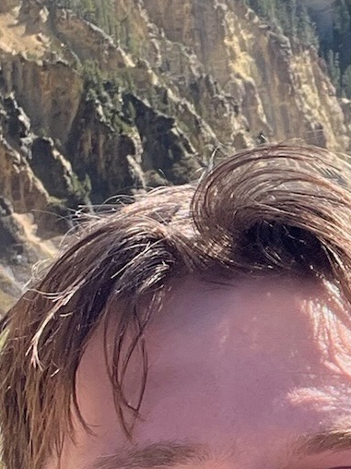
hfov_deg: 11.5
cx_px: 589
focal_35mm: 121
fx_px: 1636
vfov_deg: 16.3
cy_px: 307
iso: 32
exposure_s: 1/552
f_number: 2.2
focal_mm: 2.71
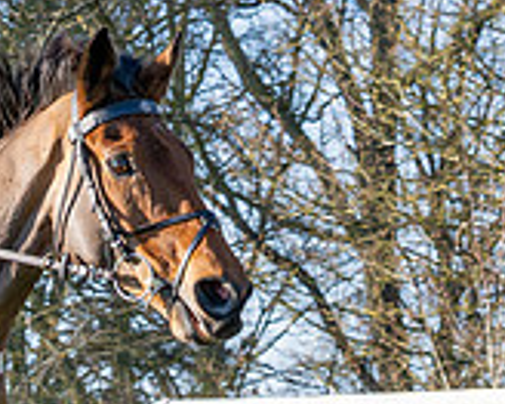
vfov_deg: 4.3
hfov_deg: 5.4
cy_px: 668
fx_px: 5273
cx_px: -422
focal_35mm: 353
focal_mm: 43
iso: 400
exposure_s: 1/1250
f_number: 5
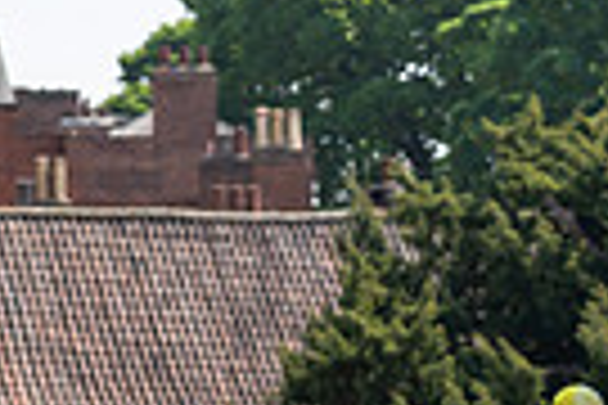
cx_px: -646
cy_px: 287
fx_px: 3715
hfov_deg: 8.8
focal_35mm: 220
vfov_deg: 6.2
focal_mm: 38
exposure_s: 1/2500
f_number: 3.5
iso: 160
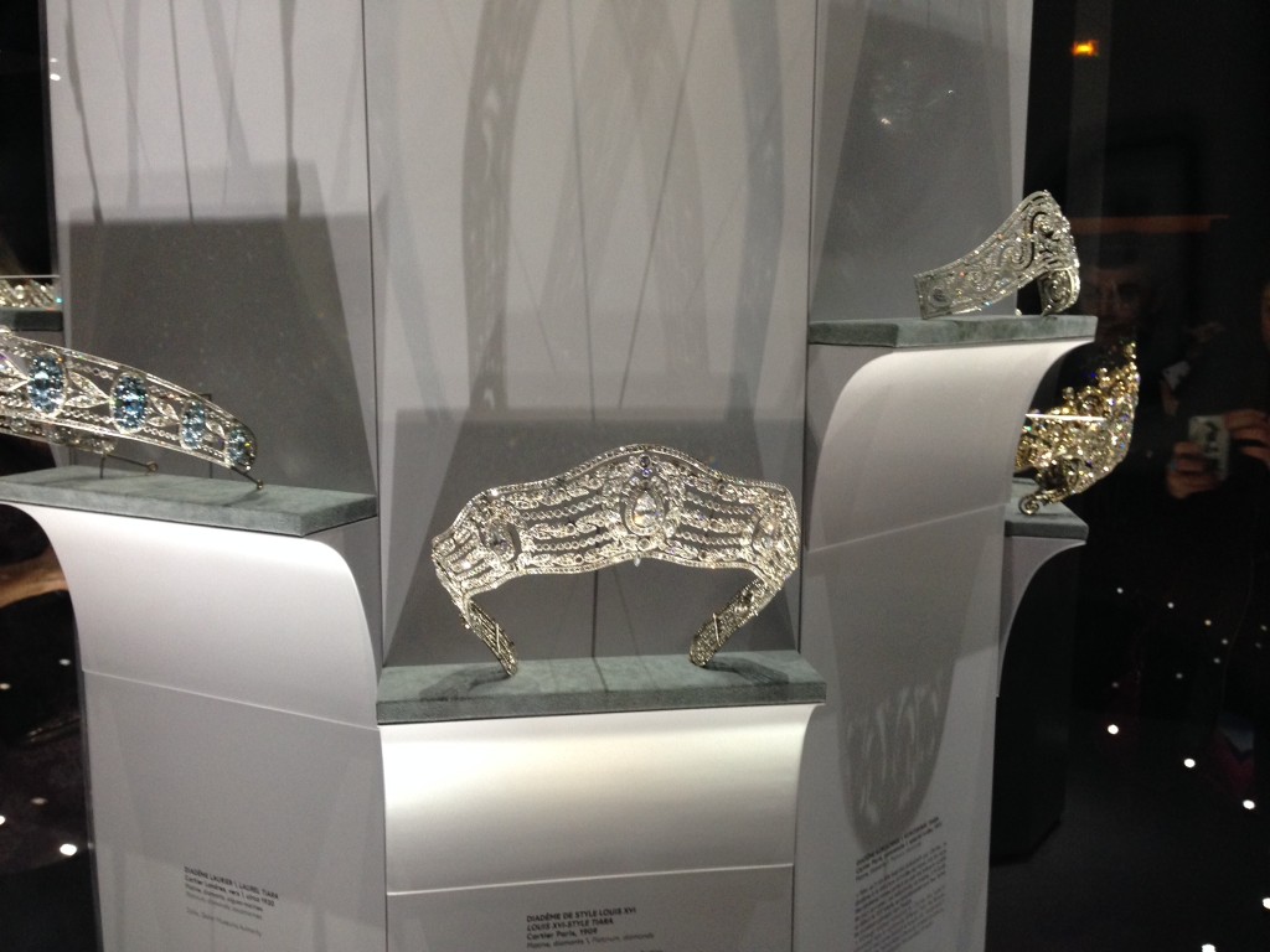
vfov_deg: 42.9
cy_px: 476
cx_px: 635
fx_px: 1211
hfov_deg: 55.4
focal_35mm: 33
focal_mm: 4.12
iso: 160
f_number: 2.4
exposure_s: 1/20
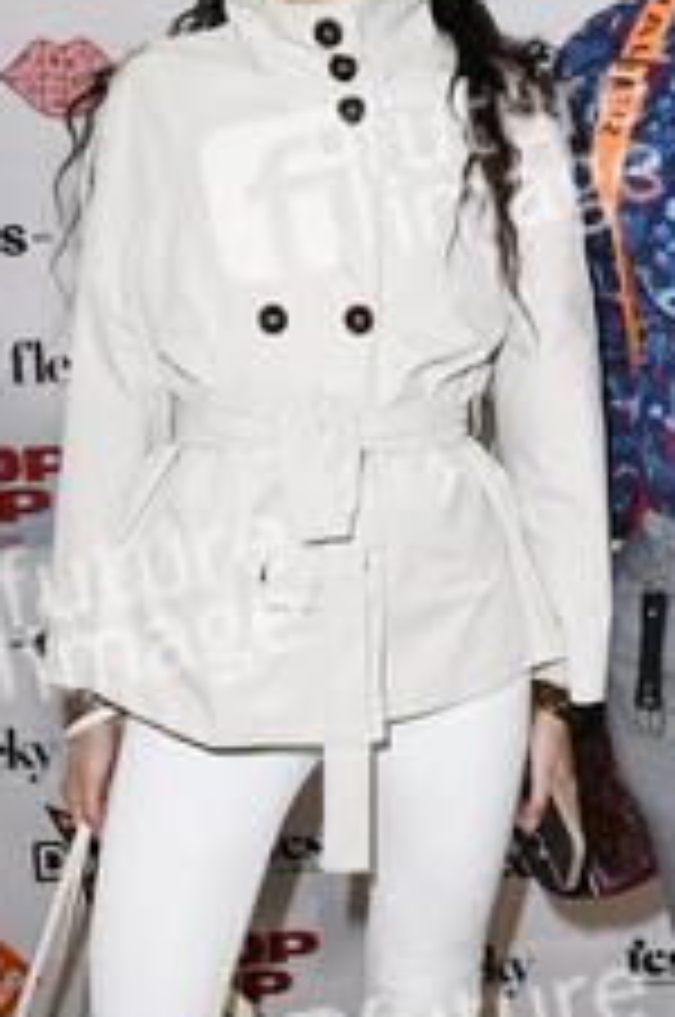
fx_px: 1749
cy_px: 400
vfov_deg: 32.3
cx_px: 562
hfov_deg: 21.5
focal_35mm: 62
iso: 800
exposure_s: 1/250
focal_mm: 35
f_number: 6.3
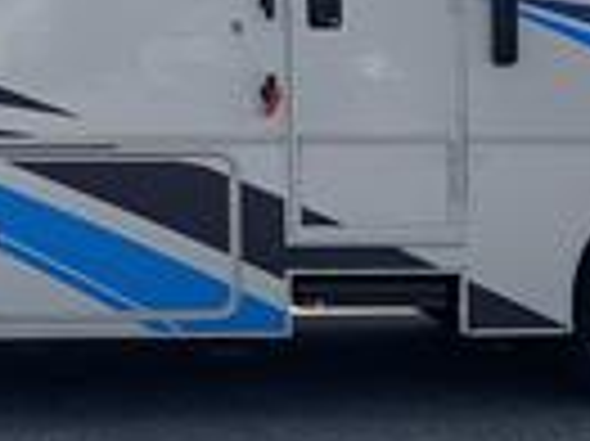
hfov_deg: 14.9
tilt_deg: +0.8
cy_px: -40
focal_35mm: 127
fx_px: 2163
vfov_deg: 11.5
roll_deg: +0.7
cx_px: -167
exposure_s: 1/962
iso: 25
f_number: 1.8
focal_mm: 4.25
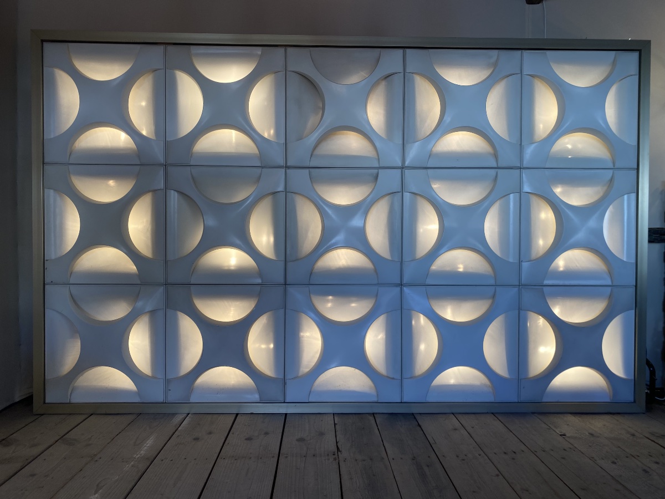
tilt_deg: -1.7
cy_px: 250
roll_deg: -0.8
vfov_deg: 53.1
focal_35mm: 26
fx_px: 499
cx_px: 332
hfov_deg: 67.3
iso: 32
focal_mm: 4.25
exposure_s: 1/125
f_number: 1.8
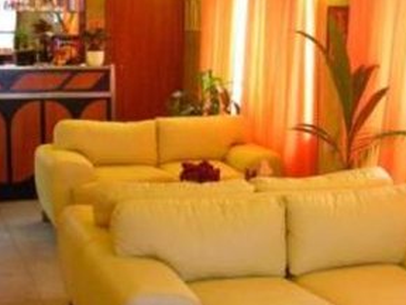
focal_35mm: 73
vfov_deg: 20.1
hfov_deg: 25.5
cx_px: 399
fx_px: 856
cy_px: 187
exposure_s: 1/8
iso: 200
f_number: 2.8
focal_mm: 6.1
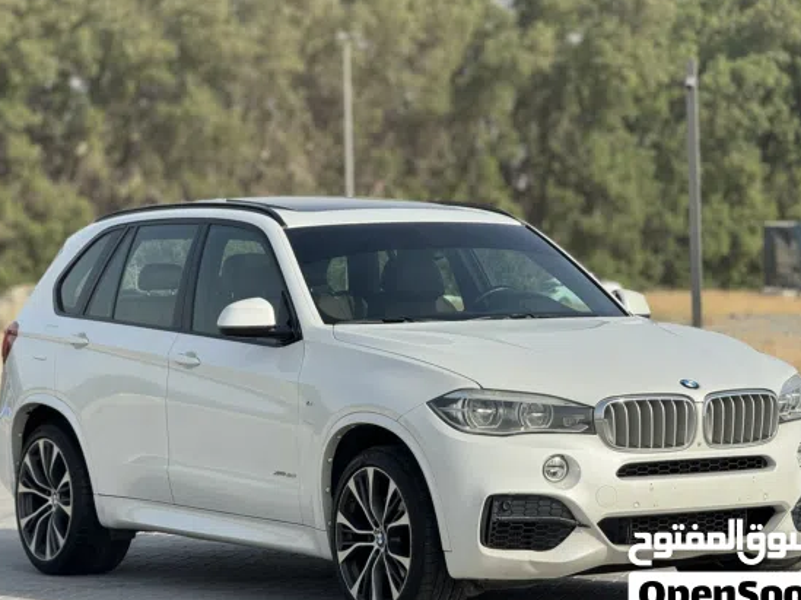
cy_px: 308
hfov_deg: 14.1
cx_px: 409
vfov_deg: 10.6
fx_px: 3237
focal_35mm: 140
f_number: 2.8
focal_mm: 15.66
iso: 50
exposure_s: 1/1248
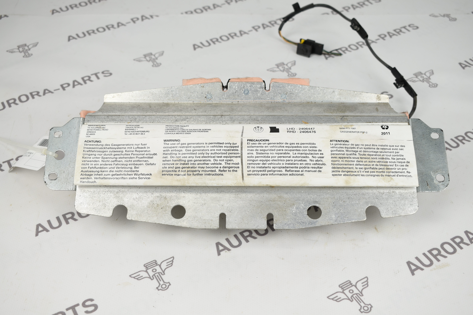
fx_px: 591
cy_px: 158
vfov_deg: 29.9
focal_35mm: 45
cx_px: 236
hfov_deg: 43.6
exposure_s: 1/30
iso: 100
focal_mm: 30
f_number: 5.6
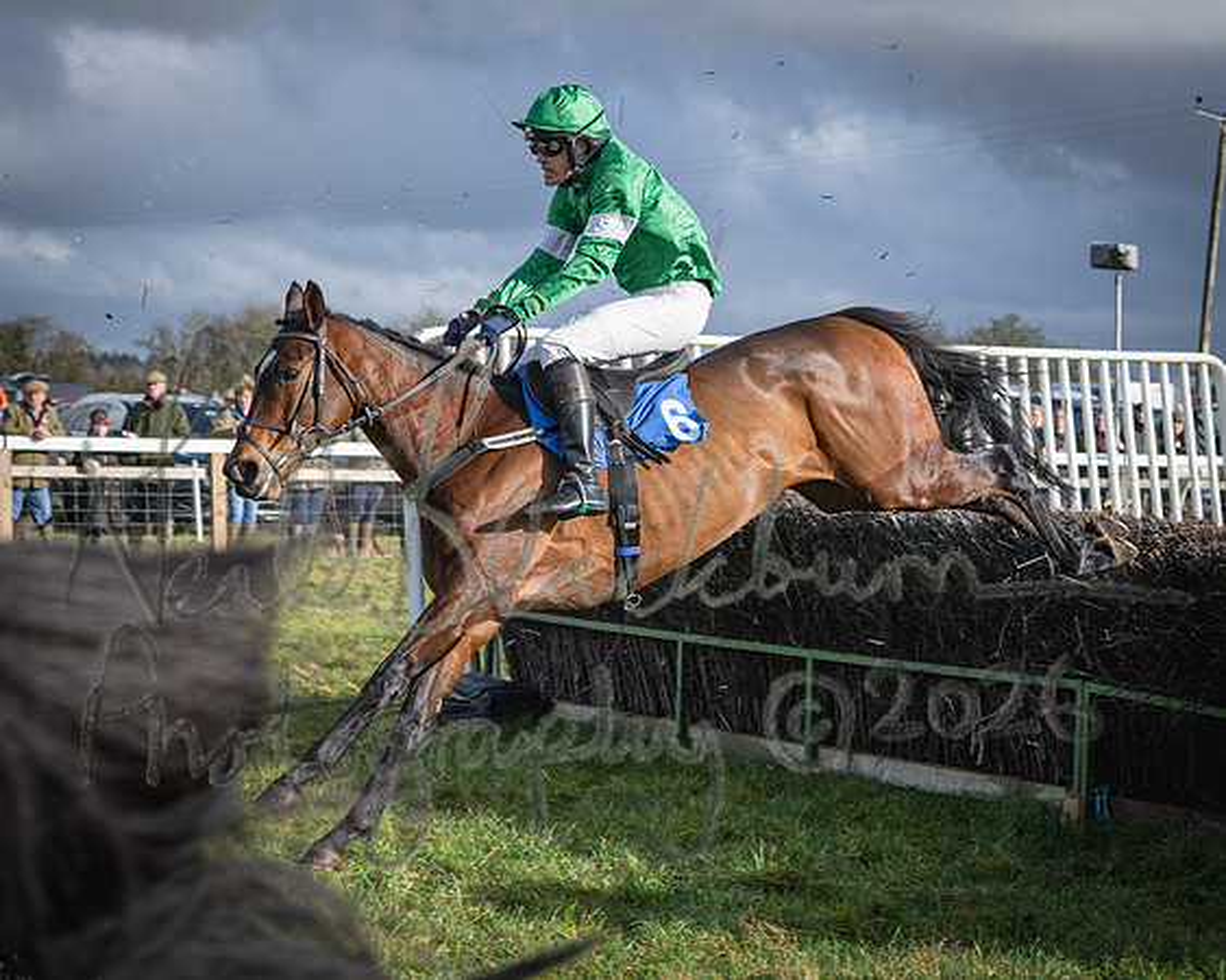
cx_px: 510
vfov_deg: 15.3
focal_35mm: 100
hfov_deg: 19.1
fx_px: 3638
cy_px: 512
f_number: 4
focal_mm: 57
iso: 200
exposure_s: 1/1600
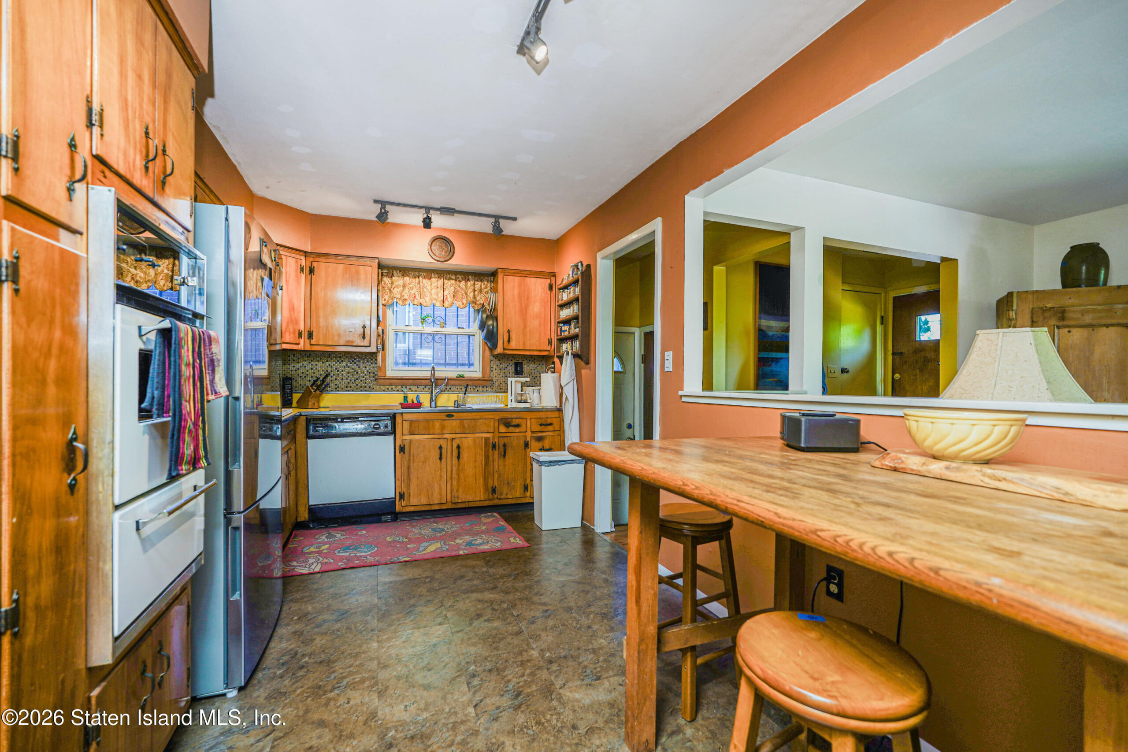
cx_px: 564
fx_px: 517
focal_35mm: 16
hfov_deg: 95.0
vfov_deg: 72.1
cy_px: 376
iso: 64
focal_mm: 16.5
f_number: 4
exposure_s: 1/20
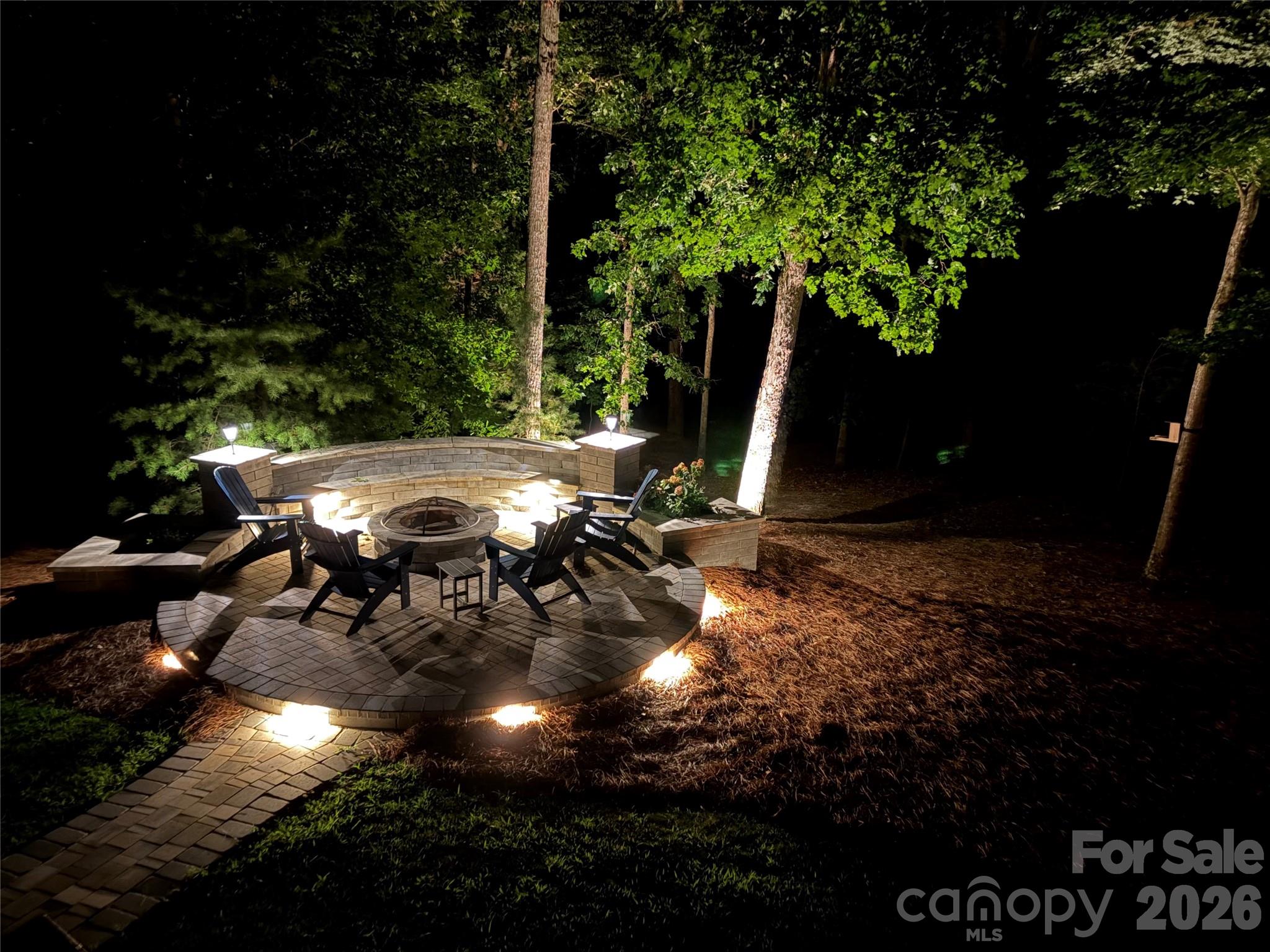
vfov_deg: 53.1
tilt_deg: -19.5
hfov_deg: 67.3
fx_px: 954
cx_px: 635
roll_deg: -0.4
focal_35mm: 26
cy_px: 476
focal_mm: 5.96
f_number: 1.6
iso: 800
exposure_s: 1/2
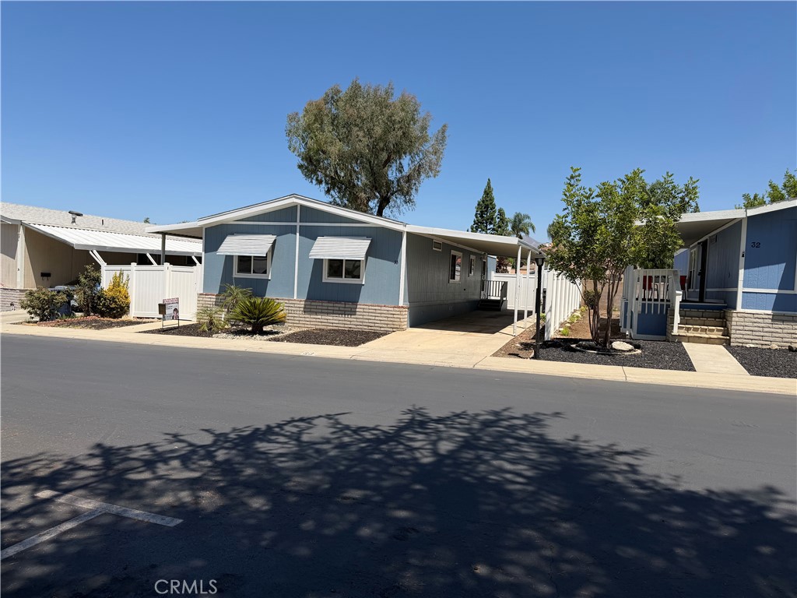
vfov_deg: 56.8
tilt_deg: -2.2
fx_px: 553
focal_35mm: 24
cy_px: 299
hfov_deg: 71.6
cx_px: 398
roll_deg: -2.9
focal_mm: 6.76
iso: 80
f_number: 1.78
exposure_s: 1/4975
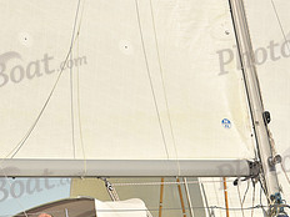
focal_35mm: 236
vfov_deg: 6.3
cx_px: 152
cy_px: 240
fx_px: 1977
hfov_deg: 8.4
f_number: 7.1
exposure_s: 1/640
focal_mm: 98
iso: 250
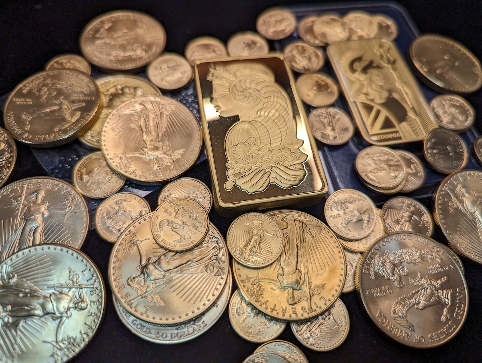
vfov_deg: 57.0
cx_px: 241
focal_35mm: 24
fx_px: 335
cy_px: 182
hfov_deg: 71.5
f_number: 1.85
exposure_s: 1/210
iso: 65
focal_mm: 6.81
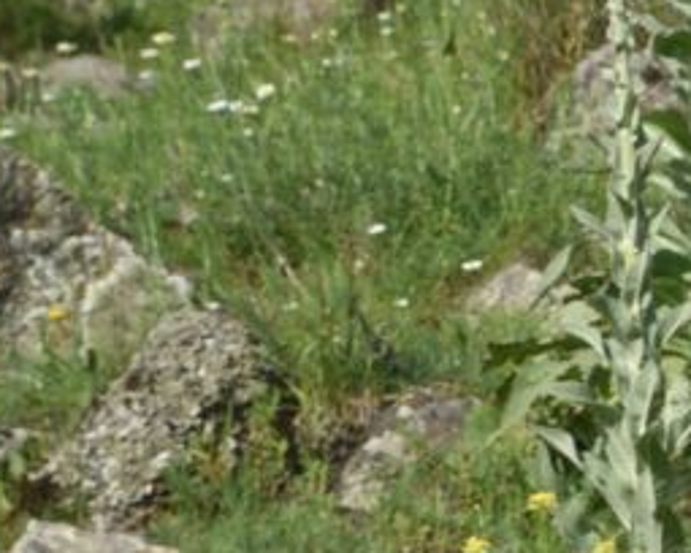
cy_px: 975
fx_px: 5379
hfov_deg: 7.0
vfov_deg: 5.8
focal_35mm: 263
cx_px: 1463
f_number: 14
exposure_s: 1/125
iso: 125
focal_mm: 55
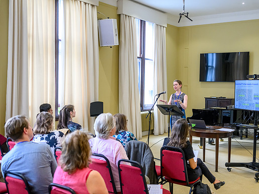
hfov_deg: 44.7
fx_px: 314
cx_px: 141
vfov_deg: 34.4
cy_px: 97
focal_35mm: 42
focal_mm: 38
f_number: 2
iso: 2800
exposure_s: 1/640
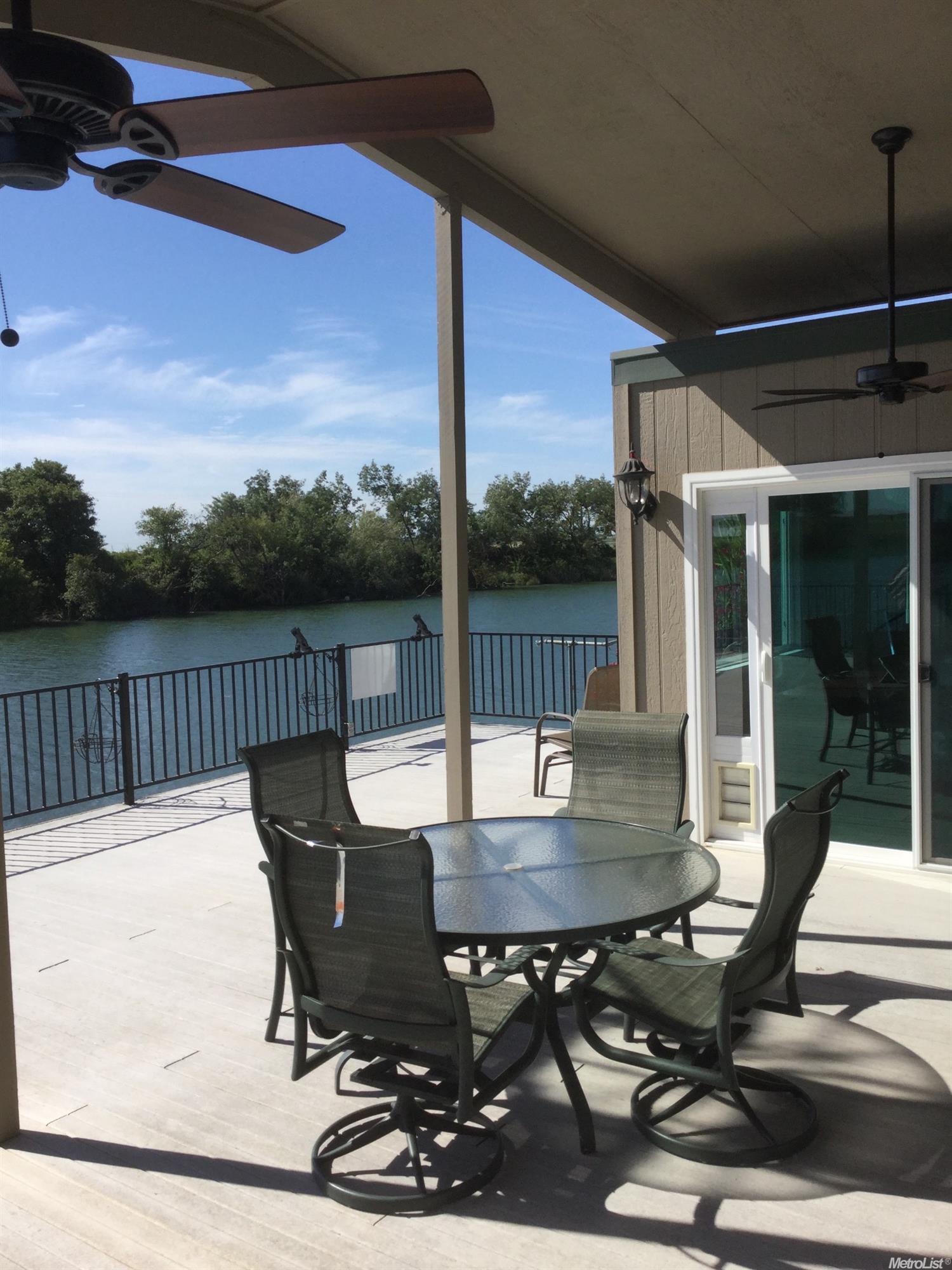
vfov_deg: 58.4
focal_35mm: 31
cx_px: 476
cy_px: 635
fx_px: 1137
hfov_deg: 45.4
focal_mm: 3.3
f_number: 2.4
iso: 25
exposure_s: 1/1631
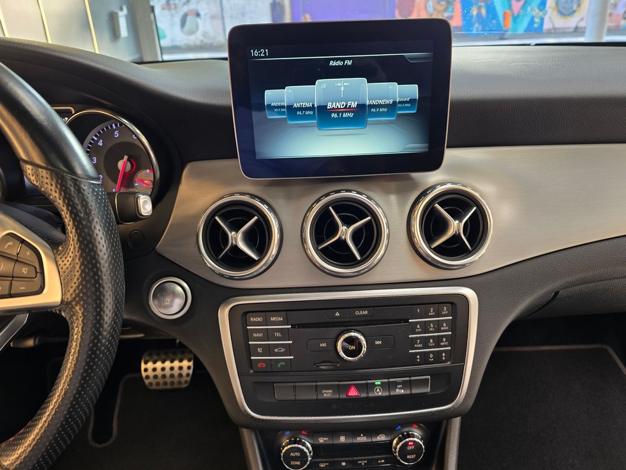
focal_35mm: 24
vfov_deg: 56.8
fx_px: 434
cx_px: 320
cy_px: 240
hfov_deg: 71.6
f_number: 1.7
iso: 200
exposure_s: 1/50
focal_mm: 6.3
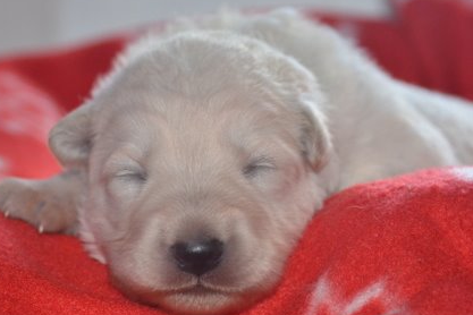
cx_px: 203
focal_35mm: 173
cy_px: 166
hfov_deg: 11.9
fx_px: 2273
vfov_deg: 7.9
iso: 1600
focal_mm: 100
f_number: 5.3
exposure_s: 1/60
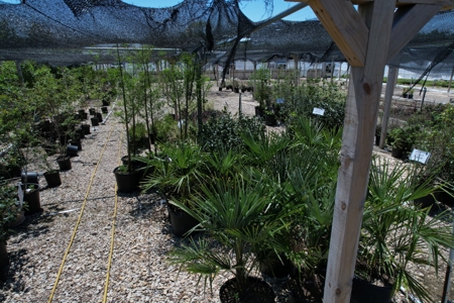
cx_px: 227
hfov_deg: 78.6
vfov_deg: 57.2
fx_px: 277
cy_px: 152
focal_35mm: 22
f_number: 2.8
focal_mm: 8.38
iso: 100
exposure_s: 1/2000
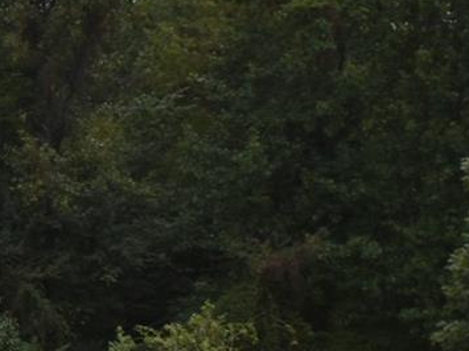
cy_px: 238
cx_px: -383
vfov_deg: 8.1
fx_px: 2479
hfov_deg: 10.2
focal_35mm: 183
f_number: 9
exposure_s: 1/200
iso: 100
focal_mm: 22
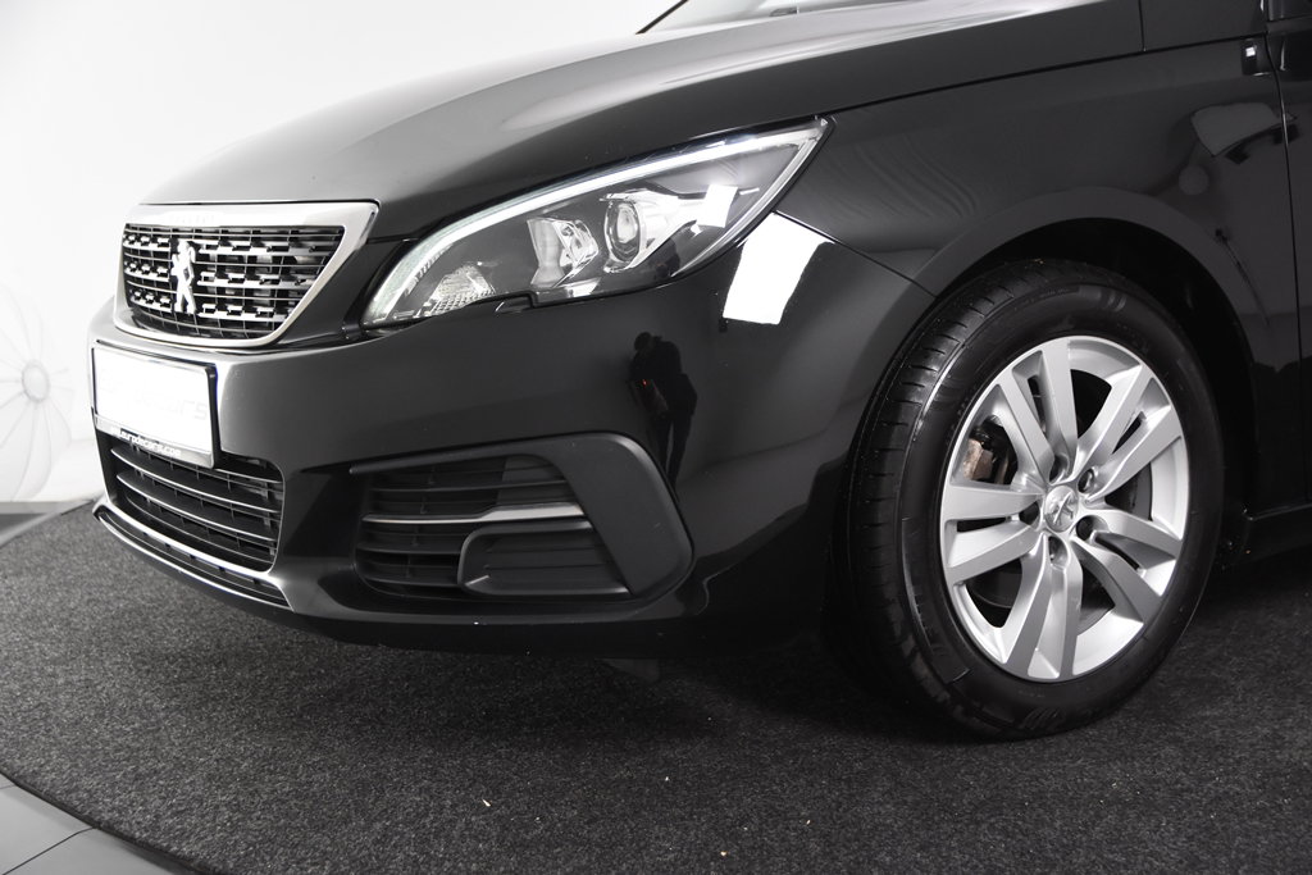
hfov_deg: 42.3
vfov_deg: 29.0
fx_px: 1695
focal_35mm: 46
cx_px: 656
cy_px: 438
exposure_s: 1/60
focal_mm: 31
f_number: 4
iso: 1600
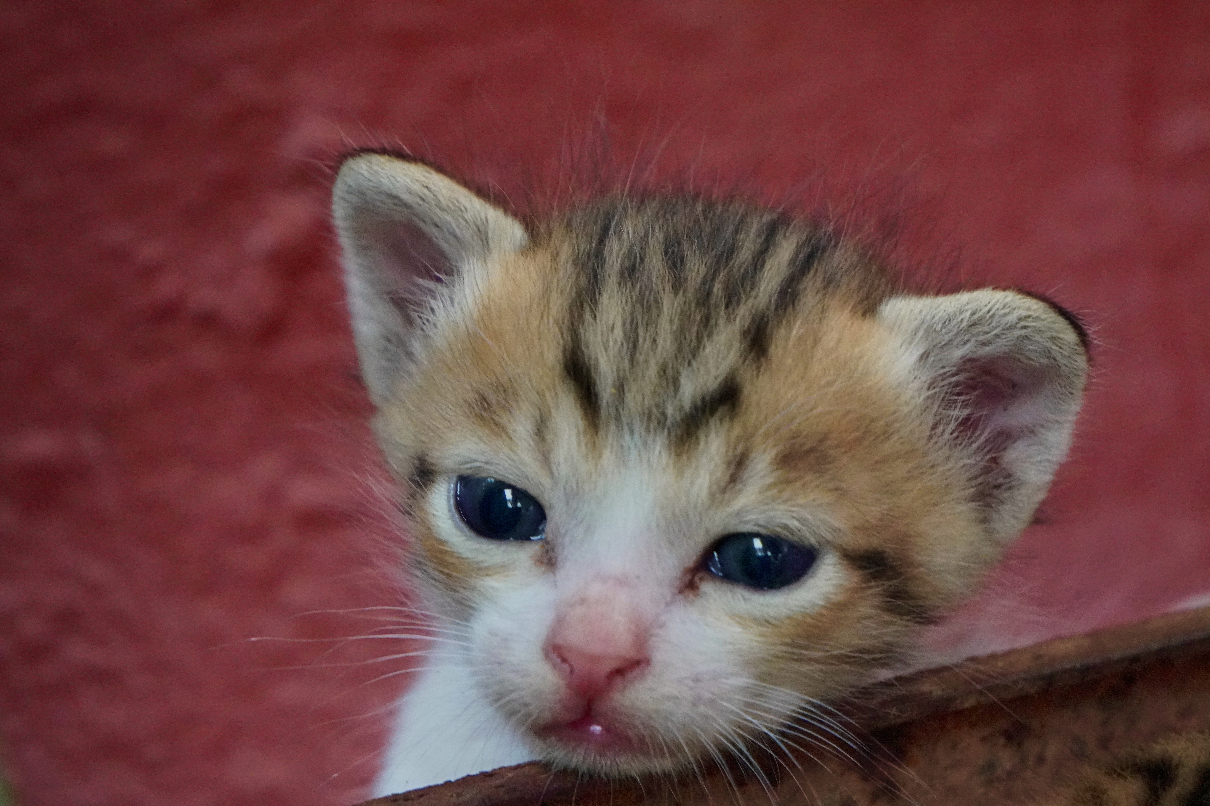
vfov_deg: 4.4
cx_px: 605
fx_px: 10587
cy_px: 403
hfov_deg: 6.5
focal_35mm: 315
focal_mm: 210
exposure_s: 1/80
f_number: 6.3
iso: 6400
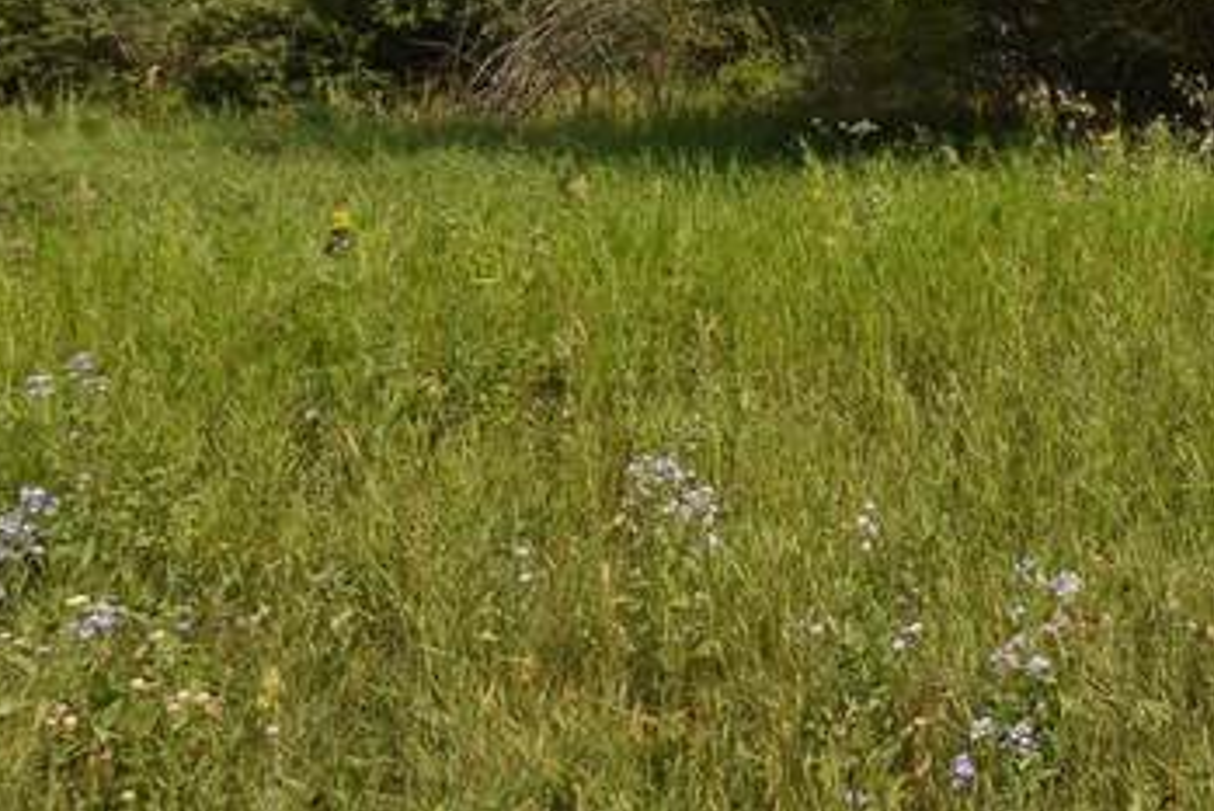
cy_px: -261
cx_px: 1558
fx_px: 1855
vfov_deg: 22.0
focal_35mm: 55
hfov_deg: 29.5
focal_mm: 10
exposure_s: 1/200
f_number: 11
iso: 100
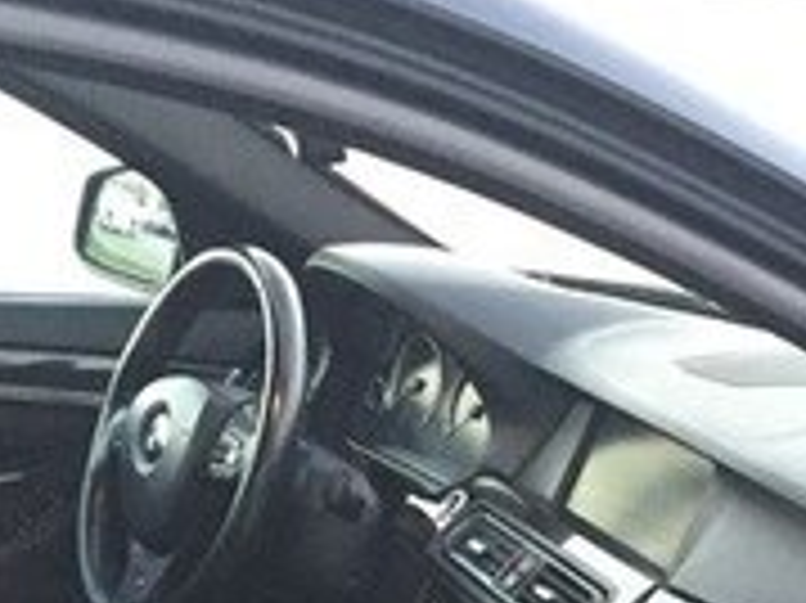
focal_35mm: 107
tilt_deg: -22.1
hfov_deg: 18.1
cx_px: 711
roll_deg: -3.1
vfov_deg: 13.0
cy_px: 947
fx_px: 2490
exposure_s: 1/25
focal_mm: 4.15
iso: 250
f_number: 2.2
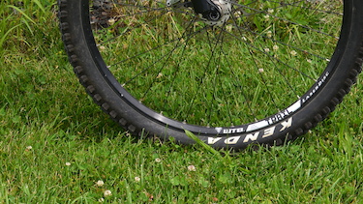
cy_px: -103
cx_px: -74
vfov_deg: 8.3
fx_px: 1377
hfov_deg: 14.5
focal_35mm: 143
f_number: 10
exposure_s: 1/250
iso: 280
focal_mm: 50
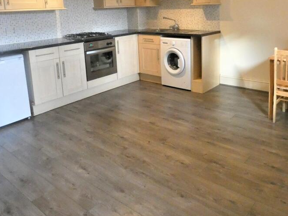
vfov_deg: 43.7
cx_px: 170
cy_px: 51
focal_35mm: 31
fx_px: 258
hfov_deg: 58.0
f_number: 3.5
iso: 1000
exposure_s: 1/60
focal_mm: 3.6
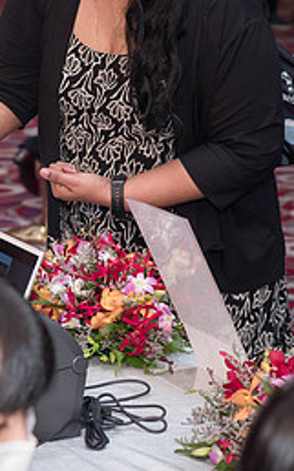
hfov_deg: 7.0
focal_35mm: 186
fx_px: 2387
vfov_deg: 11.2
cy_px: 123
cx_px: -60
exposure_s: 1/100
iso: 1600
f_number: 2.8
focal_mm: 38
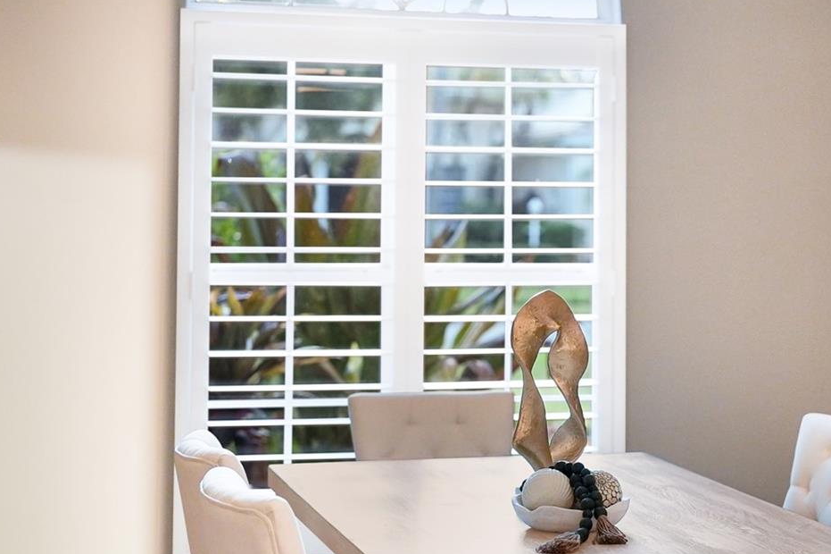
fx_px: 1984
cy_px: 383
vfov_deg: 15.8
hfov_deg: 23.4
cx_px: 646
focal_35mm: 86
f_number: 2
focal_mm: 50
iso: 1600
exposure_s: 1/160
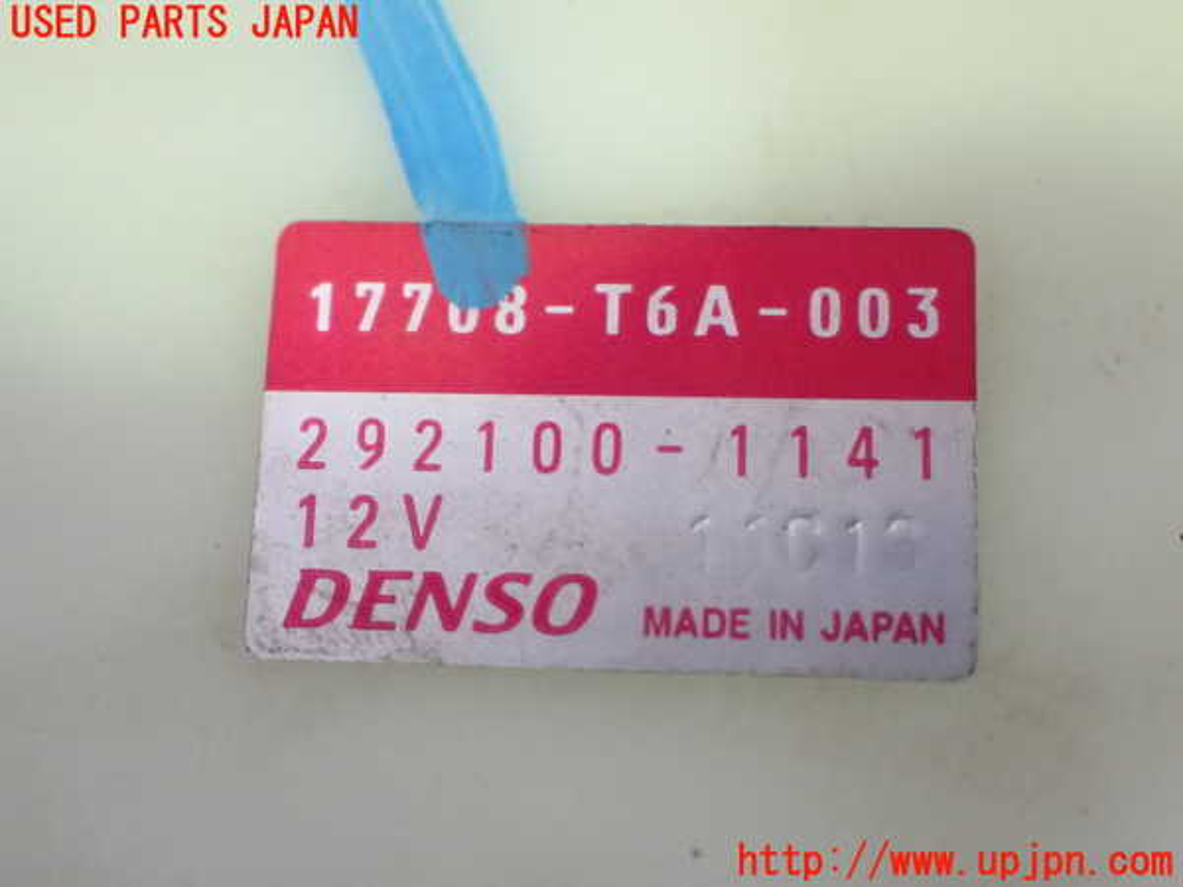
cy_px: 444
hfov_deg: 35.5
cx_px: 592
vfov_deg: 27.0
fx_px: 1845
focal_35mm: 54
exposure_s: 1/50
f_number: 3.3
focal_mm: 9.65
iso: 1250
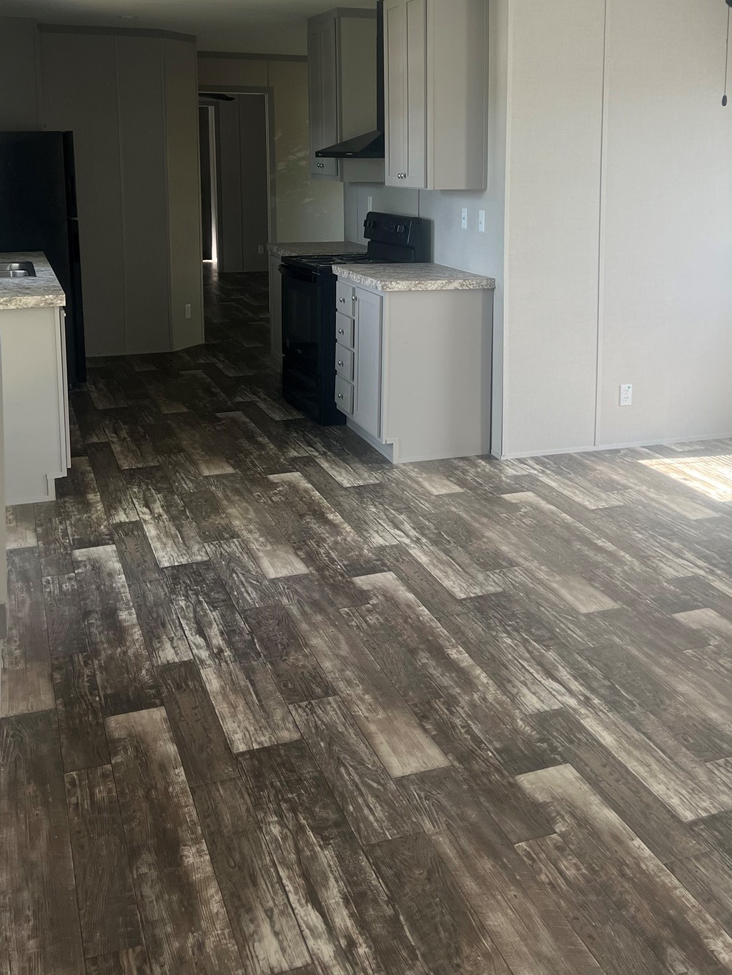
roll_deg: -1.1
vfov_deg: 46.8
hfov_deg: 36.7
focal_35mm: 39
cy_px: 293
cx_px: 448
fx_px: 1099
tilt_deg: -6.4
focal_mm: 5.7
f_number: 1.5
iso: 64
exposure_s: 1/121
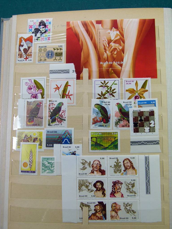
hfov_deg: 42.9
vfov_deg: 55.4
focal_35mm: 33
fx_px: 219
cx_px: 86
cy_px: 114
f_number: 3.6
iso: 100
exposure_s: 1/125
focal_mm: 5.9
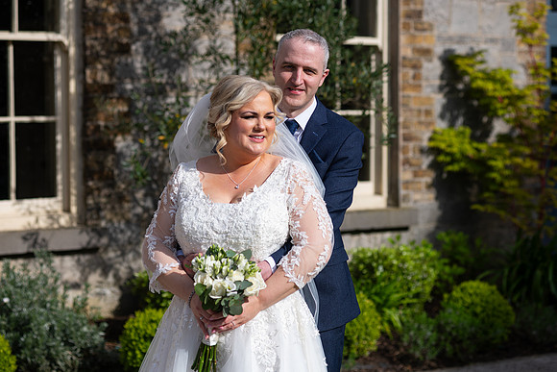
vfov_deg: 12.2
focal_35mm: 112
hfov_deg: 18.3
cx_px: 278
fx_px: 1733
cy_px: 186
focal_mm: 112
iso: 80
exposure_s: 1/640
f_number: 3.5
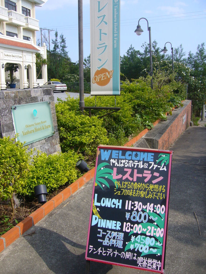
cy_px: 137
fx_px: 278
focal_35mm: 35
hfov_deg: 40.7
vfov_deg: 52.6
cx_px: 103
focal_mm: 5.8
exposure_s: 1/250
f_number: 5.6
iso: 80
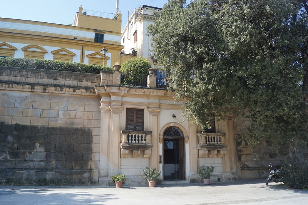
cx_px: 154
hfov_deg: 67.4
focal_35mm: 27
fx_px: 231
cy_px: 102
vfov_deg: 47.9
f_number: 7.1
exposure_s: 1/200
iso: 100
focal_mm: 18
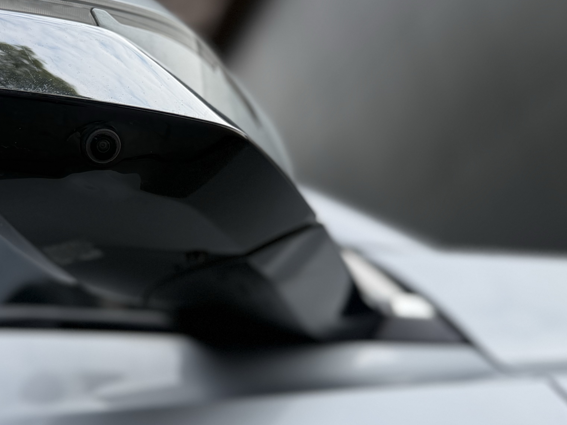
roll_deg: +4.9
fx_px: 737
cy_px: 143
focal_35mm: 45
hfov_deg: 40.0
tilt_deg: +27.3
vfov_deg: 31.9
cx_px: 97
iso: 125
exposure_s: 1/4167
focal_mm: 6.76
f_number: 1.78
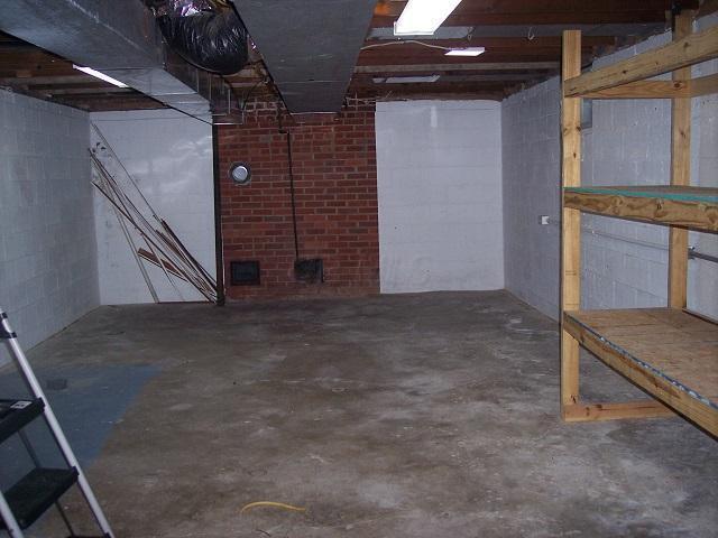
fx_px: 809
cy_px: 269
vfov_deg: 36.8
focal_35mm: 39
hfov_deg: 47.9
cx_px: 359
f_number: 2.8
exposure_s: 1/60
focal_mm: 8
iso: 140
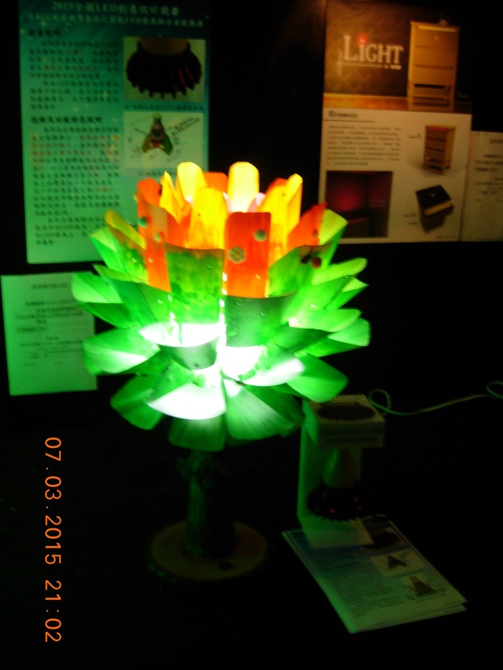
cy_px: 335
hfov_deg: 39.7
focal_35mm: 36
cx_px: 252
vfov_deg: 51.4
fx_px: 697
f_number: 2.7
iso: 86
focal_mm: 7.5
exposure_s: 1/4
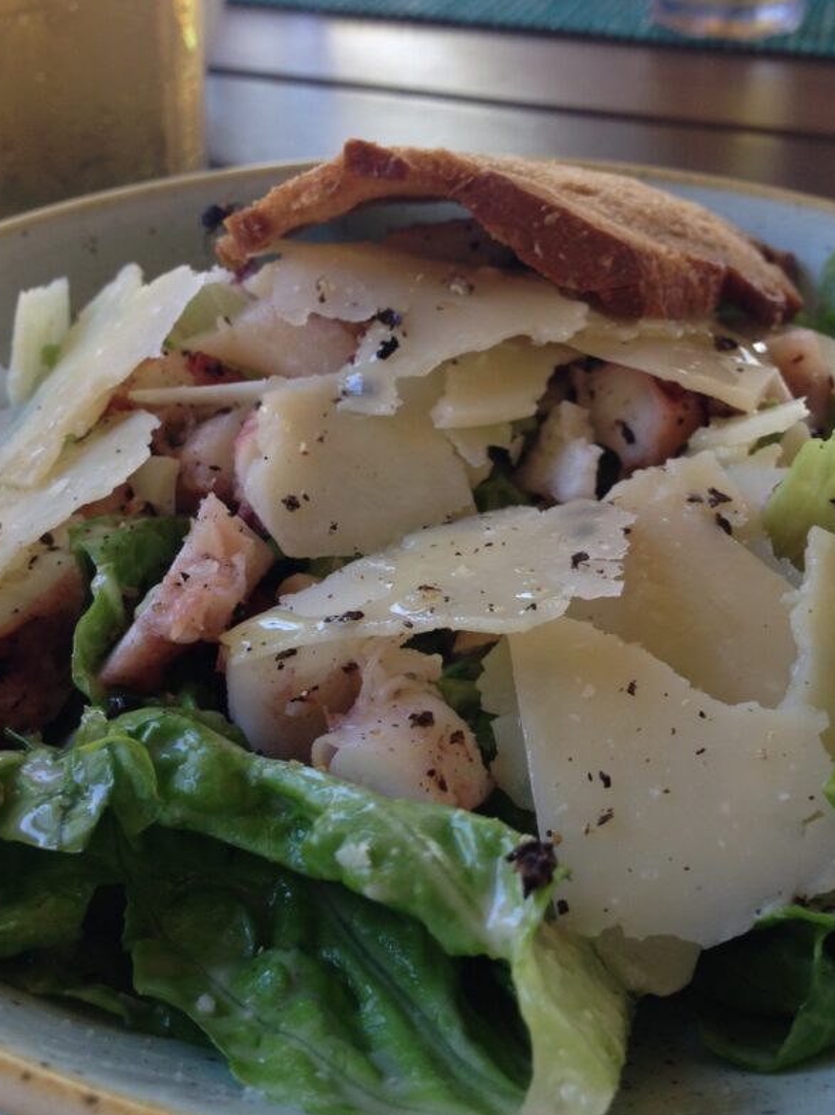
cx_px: 432
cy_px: 511
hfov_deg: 33.6
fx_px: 1384
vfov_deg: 43.8
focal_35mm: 43
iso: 64
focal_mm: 4.12
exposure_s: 1/120
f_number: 2.4
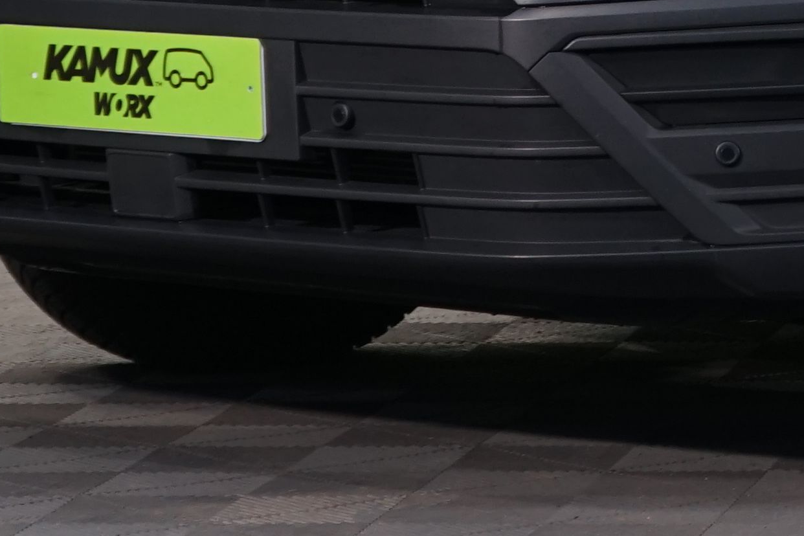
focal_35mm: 285
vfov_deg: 4.7
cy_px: -570
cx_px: 1419
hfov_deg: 7.0
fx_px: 6365
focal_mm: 59
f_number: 5.6
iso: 500
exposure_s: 1/30
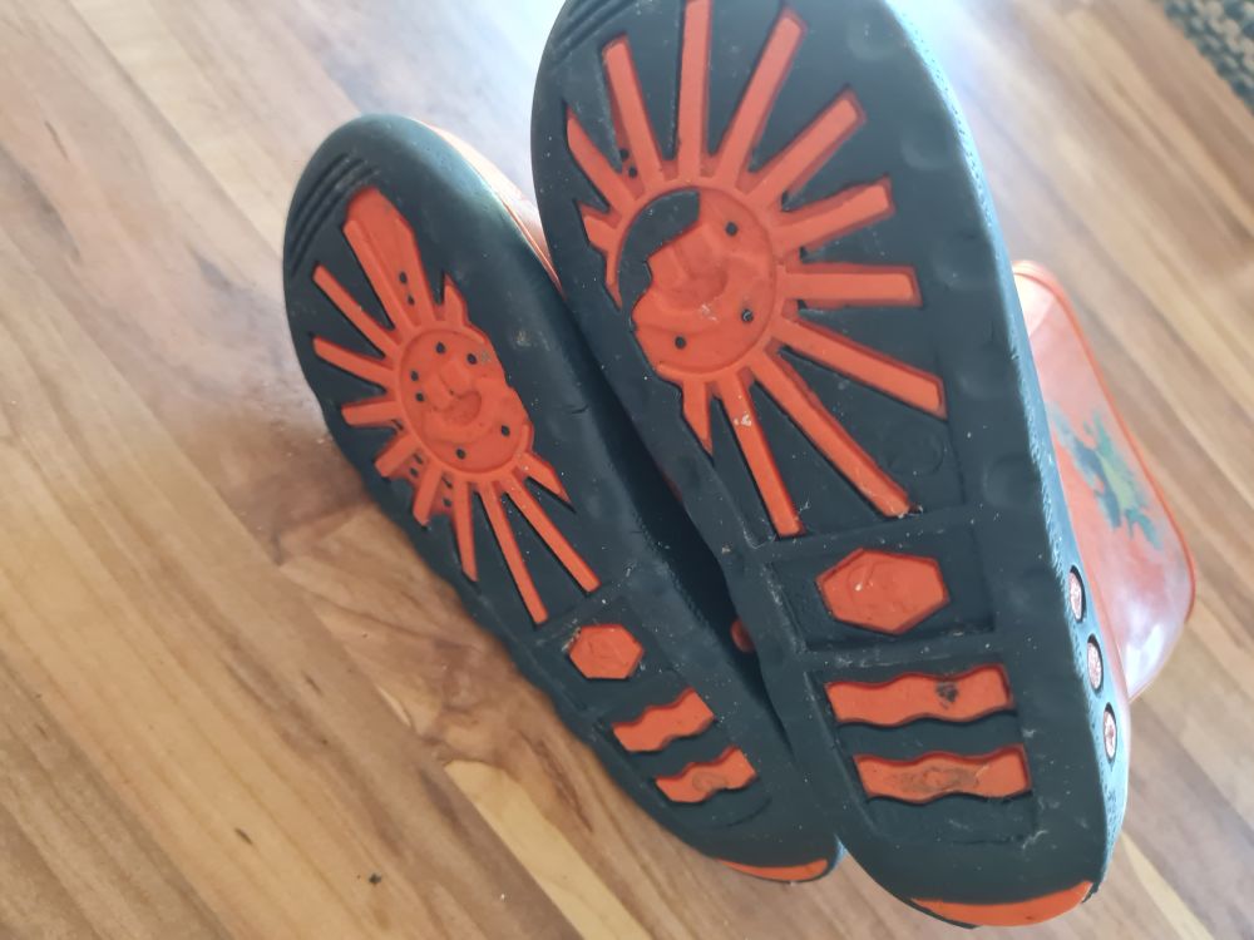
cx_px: 627
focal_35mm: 26
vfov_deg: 53.1
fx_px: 942
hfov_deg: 67.3
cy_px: 470
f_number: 1.8
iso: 800
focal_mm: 5.4
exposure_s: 1/50
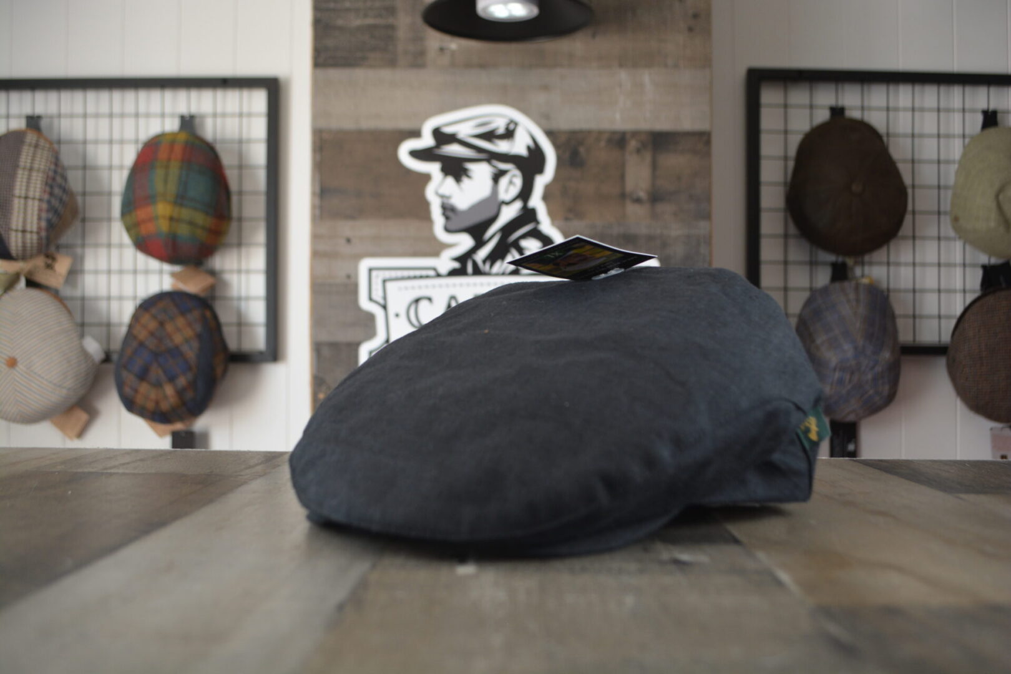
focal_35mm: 33
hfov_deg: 57.2
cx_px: 506
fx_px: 927
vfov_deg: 40.0
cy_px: 337
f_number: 4
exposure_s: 1/60
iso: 400
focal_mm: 22
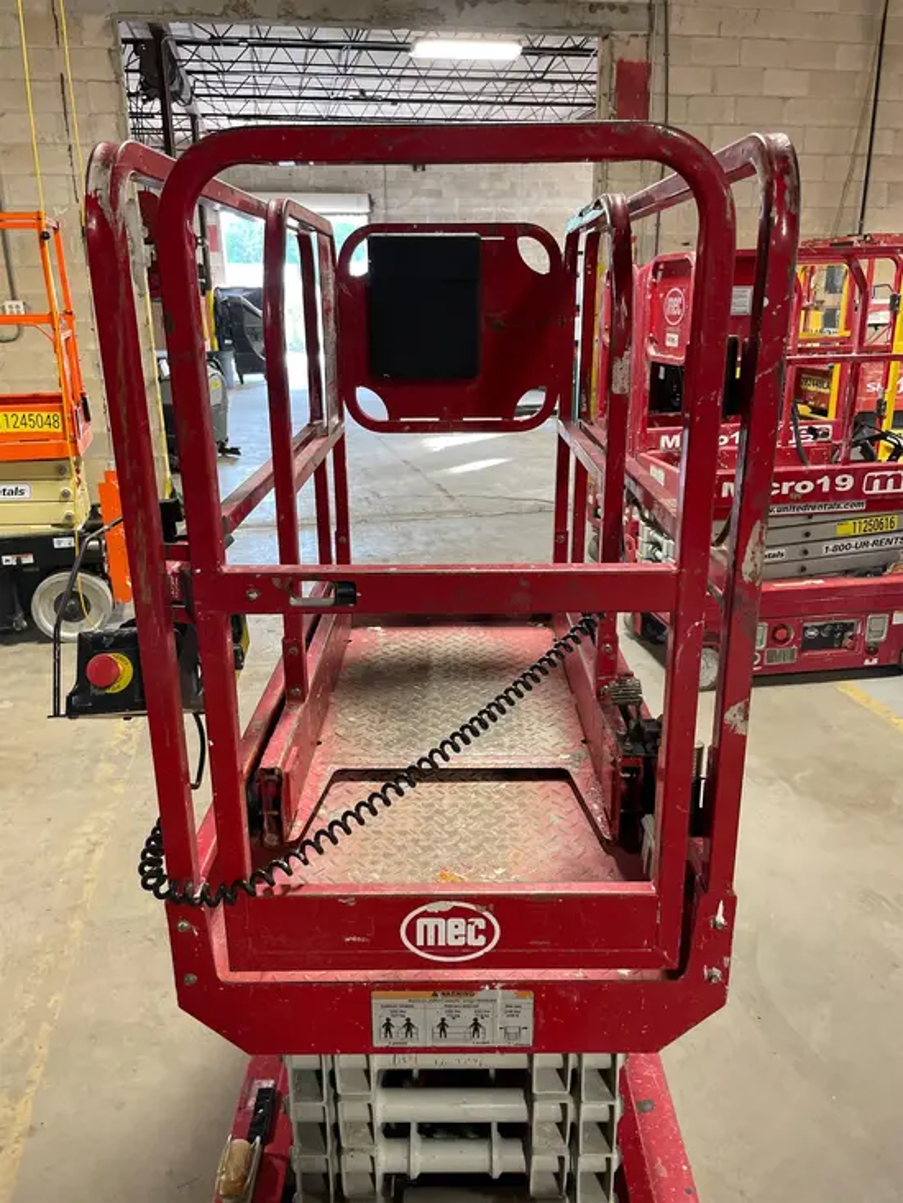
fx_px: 904
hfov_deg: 53.1
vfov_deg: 67.3
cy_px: 602
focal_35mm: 26
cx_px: 452
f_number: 1.6
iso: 250
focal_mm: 4.2
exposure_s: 1/60
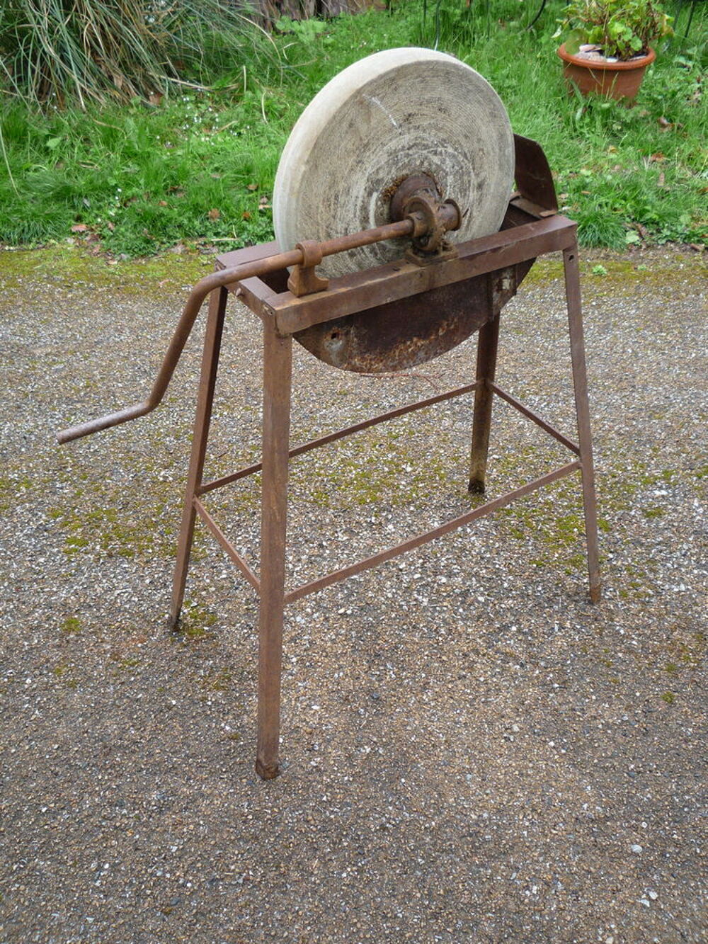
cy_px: 472
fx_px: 818
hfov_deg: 46.8
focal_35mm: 30
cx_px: 354
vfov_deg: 60.0
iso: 100
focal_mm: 5.2
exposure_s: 1/30
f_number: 3.3
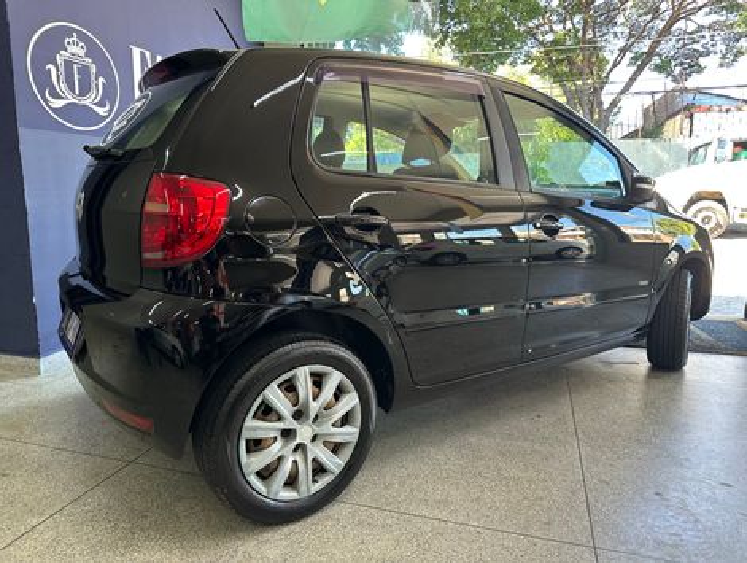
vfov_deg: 56.9
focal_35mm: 24
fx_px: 519
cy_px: 282
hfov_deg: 71.5
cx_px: 374
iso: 200
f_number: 1.78
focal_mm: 6.86
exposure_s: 1/121
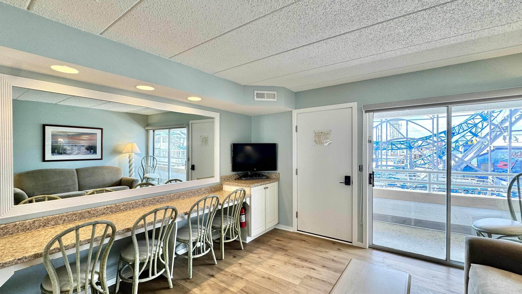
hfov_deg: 99.4
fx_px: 221
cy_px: 152
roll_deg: -0.6
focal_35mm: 16
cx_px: 267
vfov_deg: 67.1
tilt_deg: -0.2
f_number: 2.2
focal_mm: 2.22
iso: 100
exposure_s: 1/120
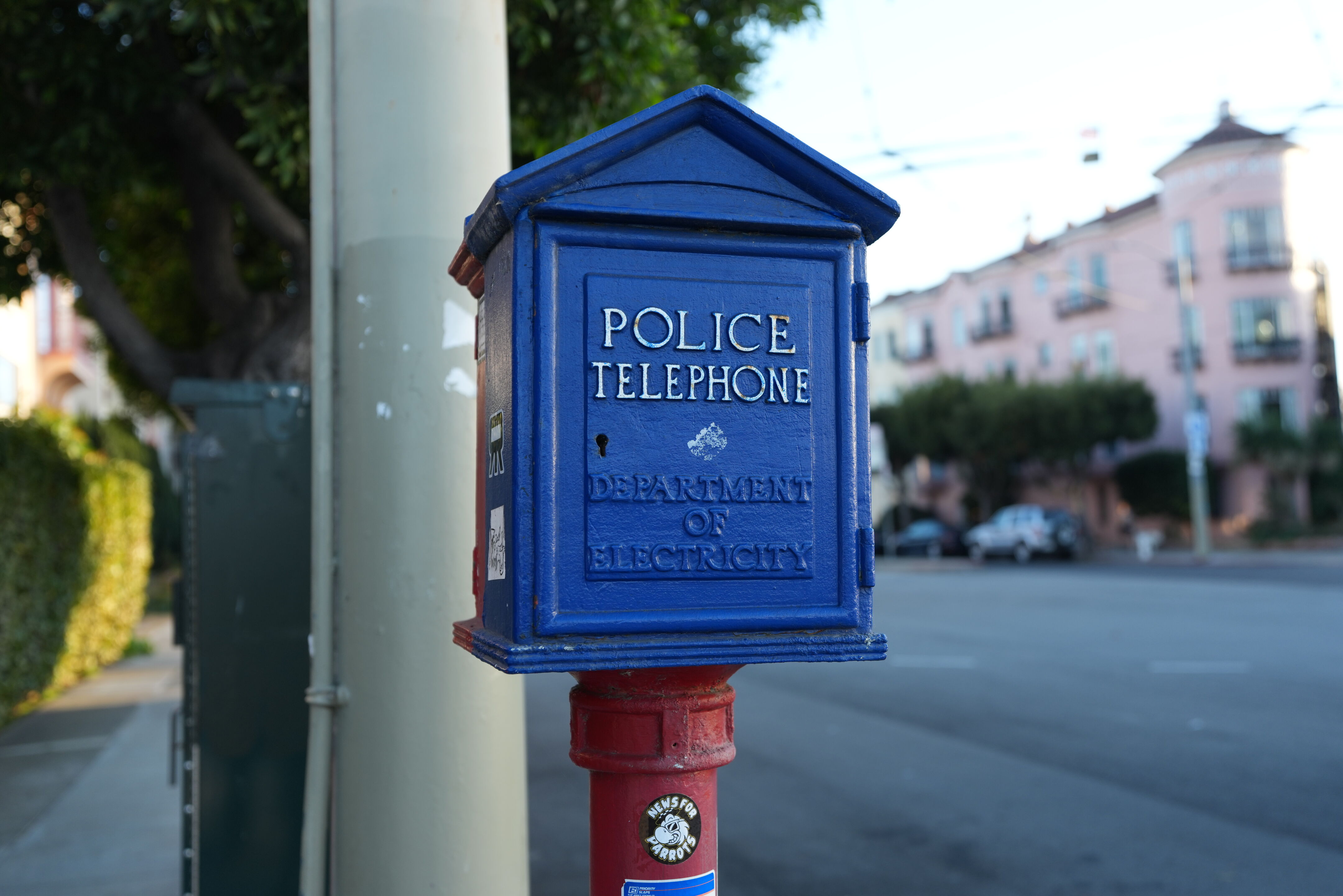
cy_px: 448
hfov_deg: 54.4
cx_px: 672
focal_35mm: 35
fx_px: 1306
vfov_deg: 37.9
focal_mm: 35
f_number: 2.8
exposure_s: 1/500
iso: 250
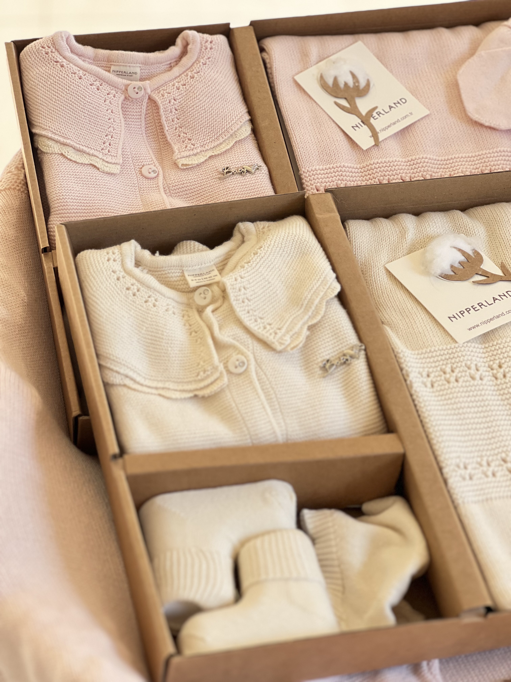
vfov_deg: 25.3
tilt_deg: -38.1
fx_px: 1516
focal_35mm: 77
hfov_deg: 19.1
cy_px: 341
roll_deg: -2.1
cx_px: 256
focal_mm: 9
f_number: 2.8
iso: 100
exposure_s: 1/121
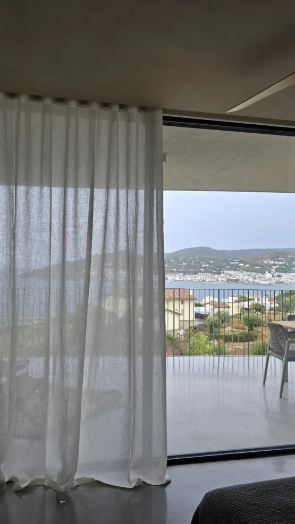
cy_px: 262
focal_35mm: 26
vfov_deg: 71.9
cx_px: 119
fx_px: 362
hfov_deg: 44.2
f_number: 1.7
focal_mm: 6.3
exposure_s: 1/180
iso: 40
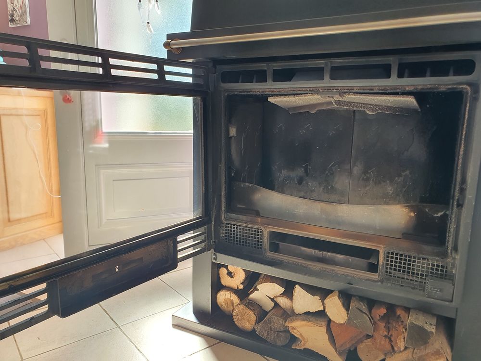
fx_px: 361
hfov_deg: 67.3
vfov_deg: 53.1
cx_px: 240
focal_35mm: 26
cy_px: 180
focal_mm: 4.32
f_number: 2.4
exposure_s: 1/100
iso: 80
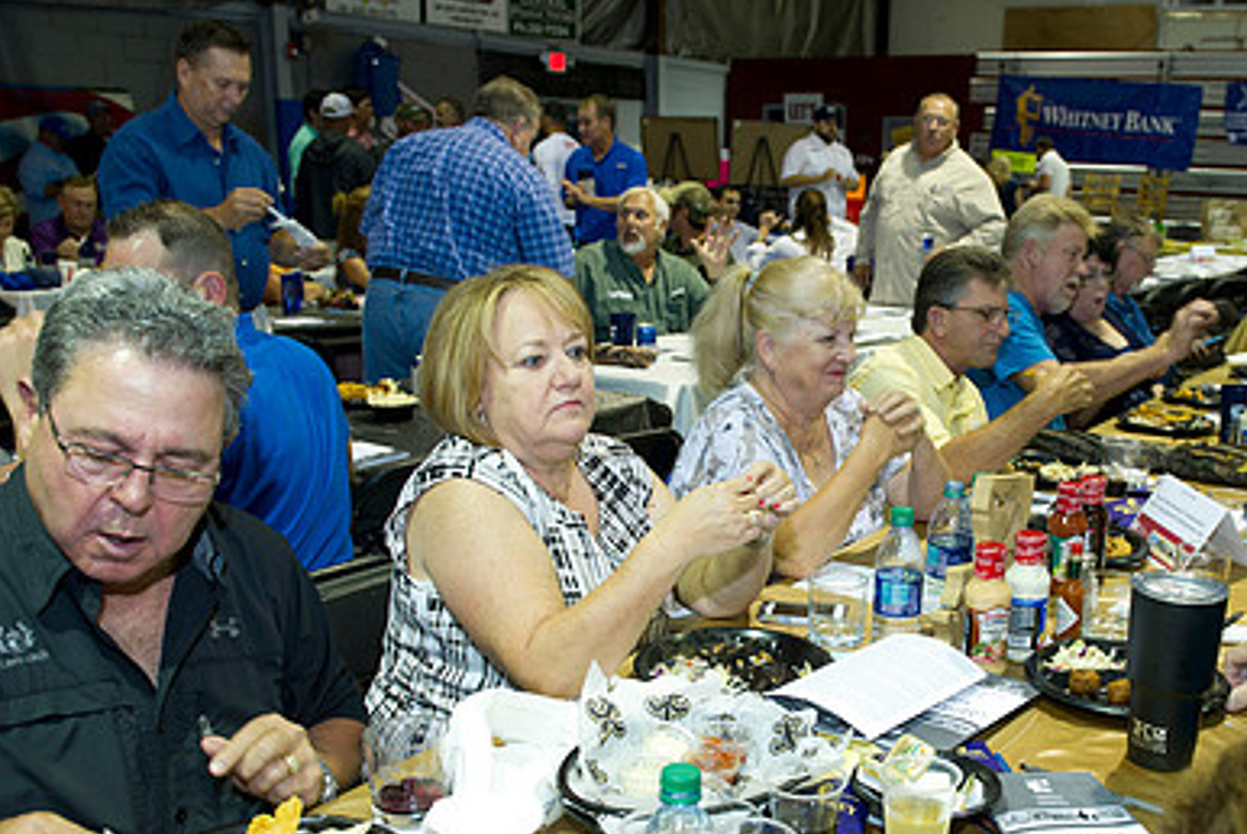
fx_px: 1248
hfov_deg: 52.5
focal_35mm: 36
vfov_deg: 36.5
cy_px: 559
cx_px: 779
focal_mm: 24
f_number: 4.5
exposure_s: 1/60
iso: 1250
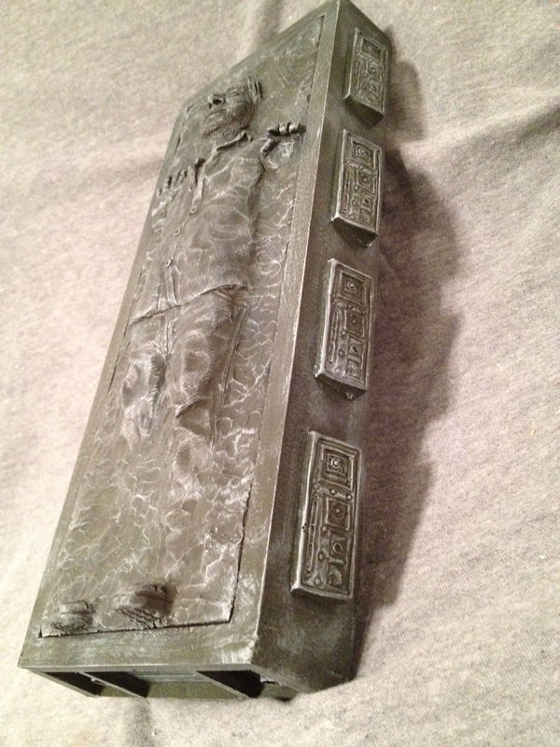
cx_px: 280
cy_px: 374
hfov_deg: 40.7
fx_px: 755
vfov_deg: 52.6
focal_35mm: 35
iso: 640
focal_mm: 4.28
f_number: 2.4
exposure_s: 1/15
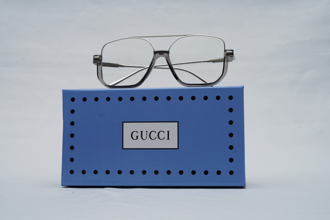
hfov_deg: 39.6
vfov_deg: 27.0
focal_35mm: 50
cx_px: 165
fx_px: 458
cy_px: 110
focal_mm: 50
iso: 100
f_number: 9
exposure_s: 1/160
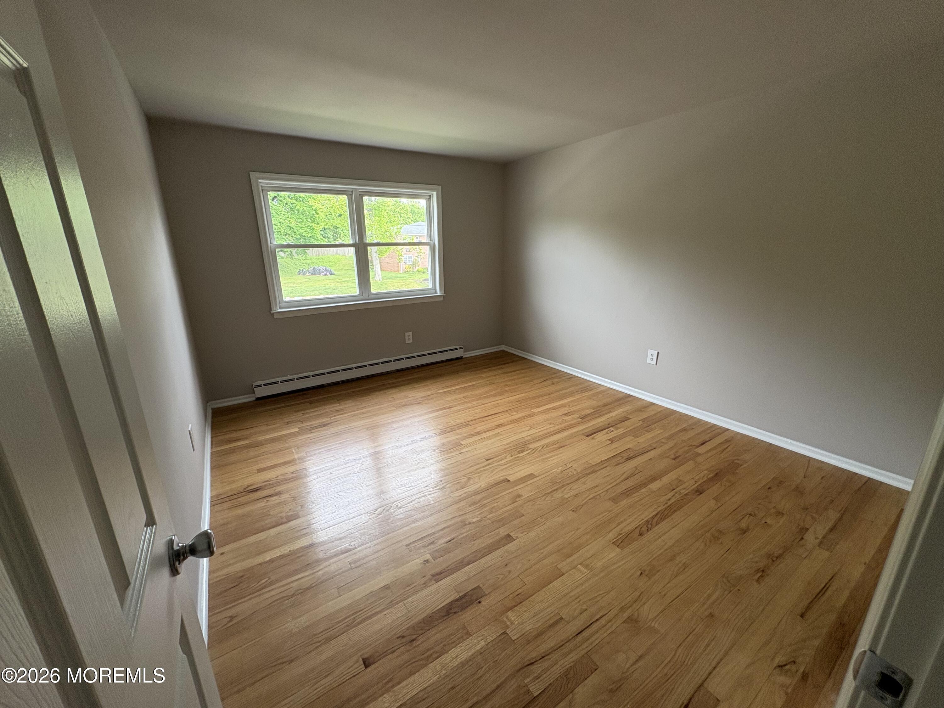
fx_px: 382
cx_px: 472
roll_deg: +0.6
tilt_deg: -15.6
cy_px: 354
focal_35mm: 14
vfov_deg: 85.7
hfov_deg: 102.1
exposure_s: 1/99
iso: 160
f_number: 2.2
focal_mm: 2.22
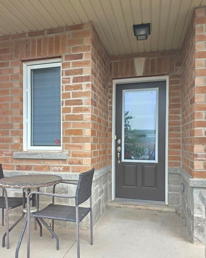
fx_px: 206
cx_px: 99
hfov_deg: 53.2
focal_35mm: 27
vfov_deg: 63.9
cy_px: 143
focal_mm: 6.3
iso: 125
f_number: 1.7
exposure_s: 1/182
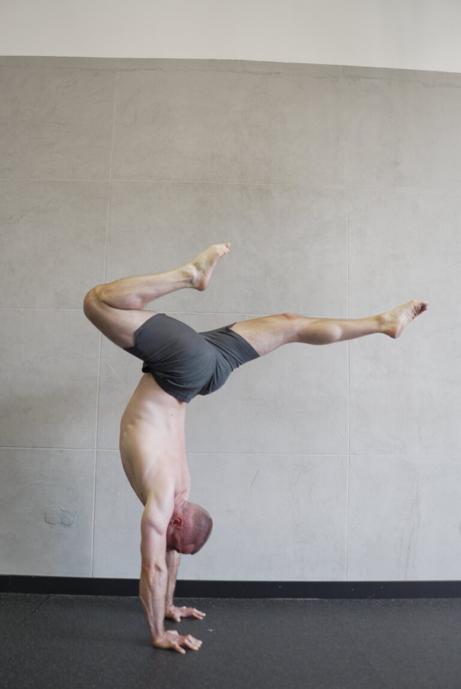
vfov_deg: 55.1
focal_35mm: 34
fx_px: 661
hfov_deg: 38.4
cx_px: 230
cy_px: 344
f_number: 1.6
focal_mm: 23
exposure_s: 1/50
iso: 125
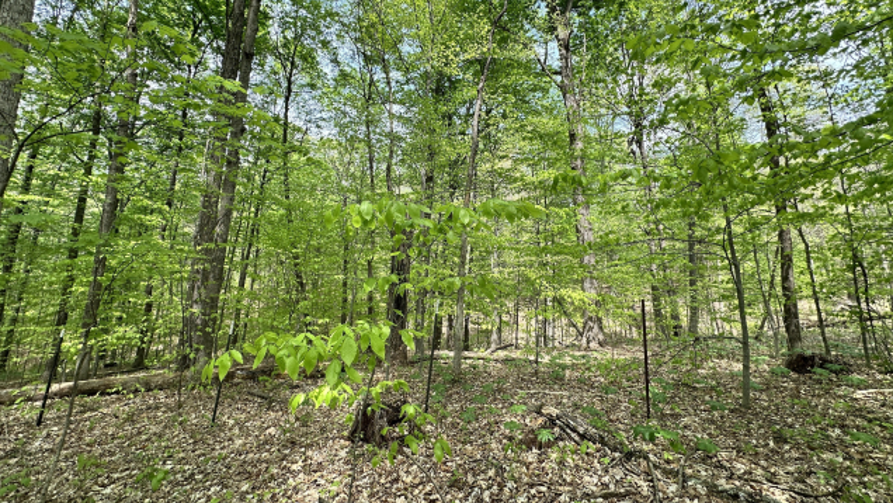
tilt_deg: +10.1
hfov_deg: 99.3
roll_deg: -2.7
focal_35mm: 16
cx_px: 461
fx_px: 379
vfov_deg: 66.6
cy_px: 205
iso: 40
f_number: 2.2
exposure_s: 1/282
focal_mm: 2.22
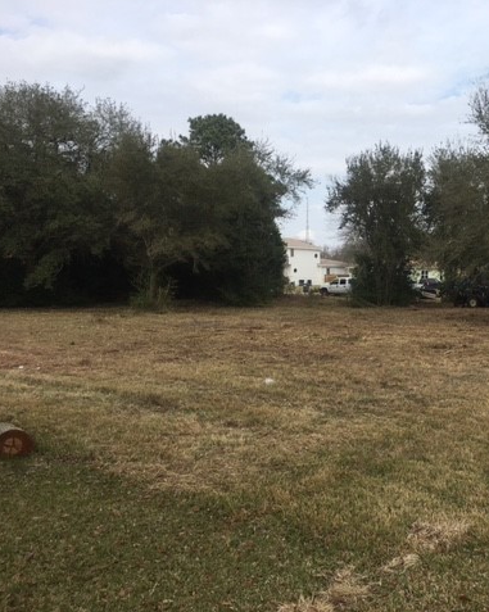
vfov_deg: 48.0
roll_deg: +0.4
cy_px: 307
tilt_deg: -0.2
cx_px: 404
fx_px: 688
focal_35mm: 38
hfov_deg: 37.5
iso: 25
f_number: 2.2
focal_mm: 4.15
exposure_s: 1/1876
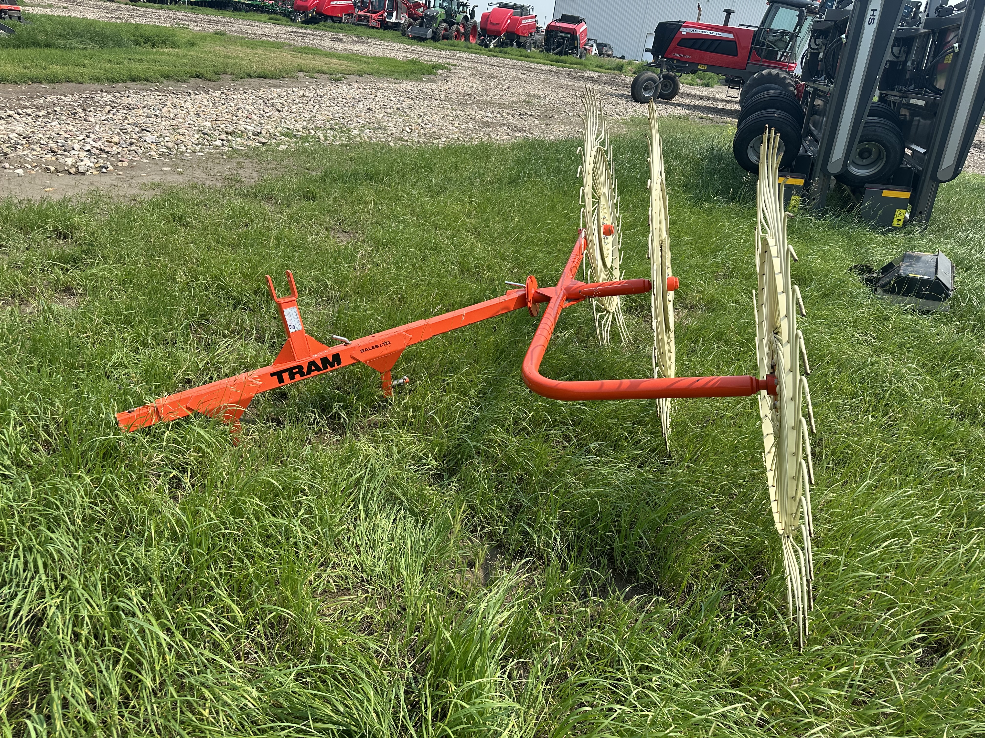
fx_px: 683
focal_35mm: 24
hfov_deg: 71.6
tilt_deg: -25.6
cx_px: 492
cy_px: 369
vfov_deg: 56.8
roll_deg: -9.0
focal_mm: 6.86
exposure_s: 1/2967
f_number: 1.78
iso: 80
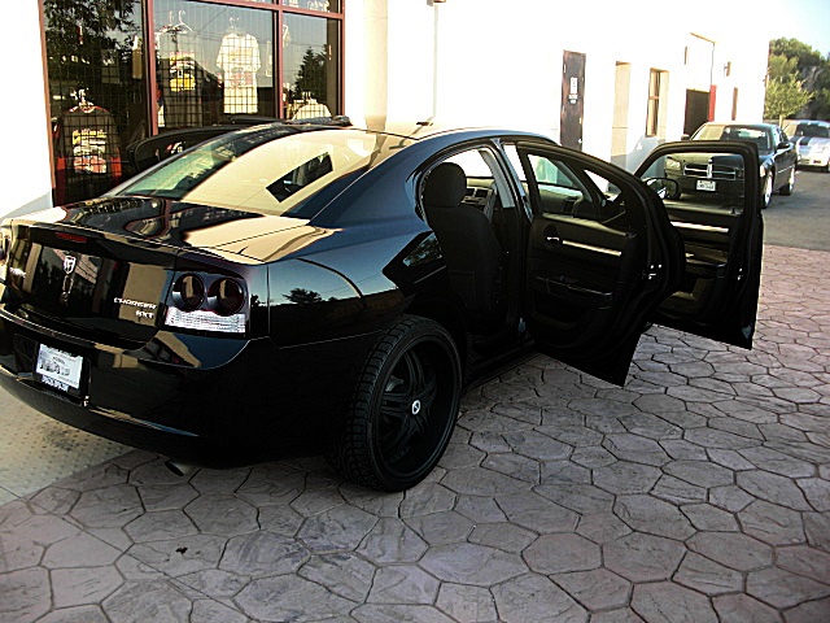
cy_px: 312
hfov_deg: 51.4
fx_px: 863
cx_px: 415
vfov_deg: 39.7
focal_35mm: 36
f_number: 2.8
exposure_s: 1/160
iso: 50
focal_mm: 6.3
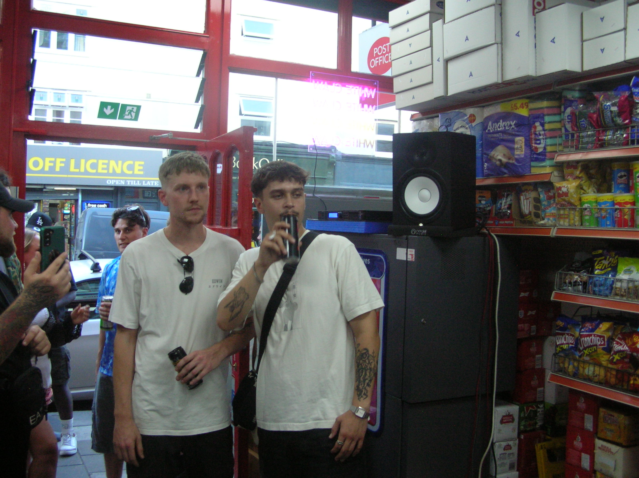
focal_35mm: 36
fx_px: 664
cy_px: 239
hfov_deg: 51.4
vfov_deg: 39.6
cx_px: 320
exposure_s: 1/69
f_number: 2.7
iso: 159
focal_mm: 6
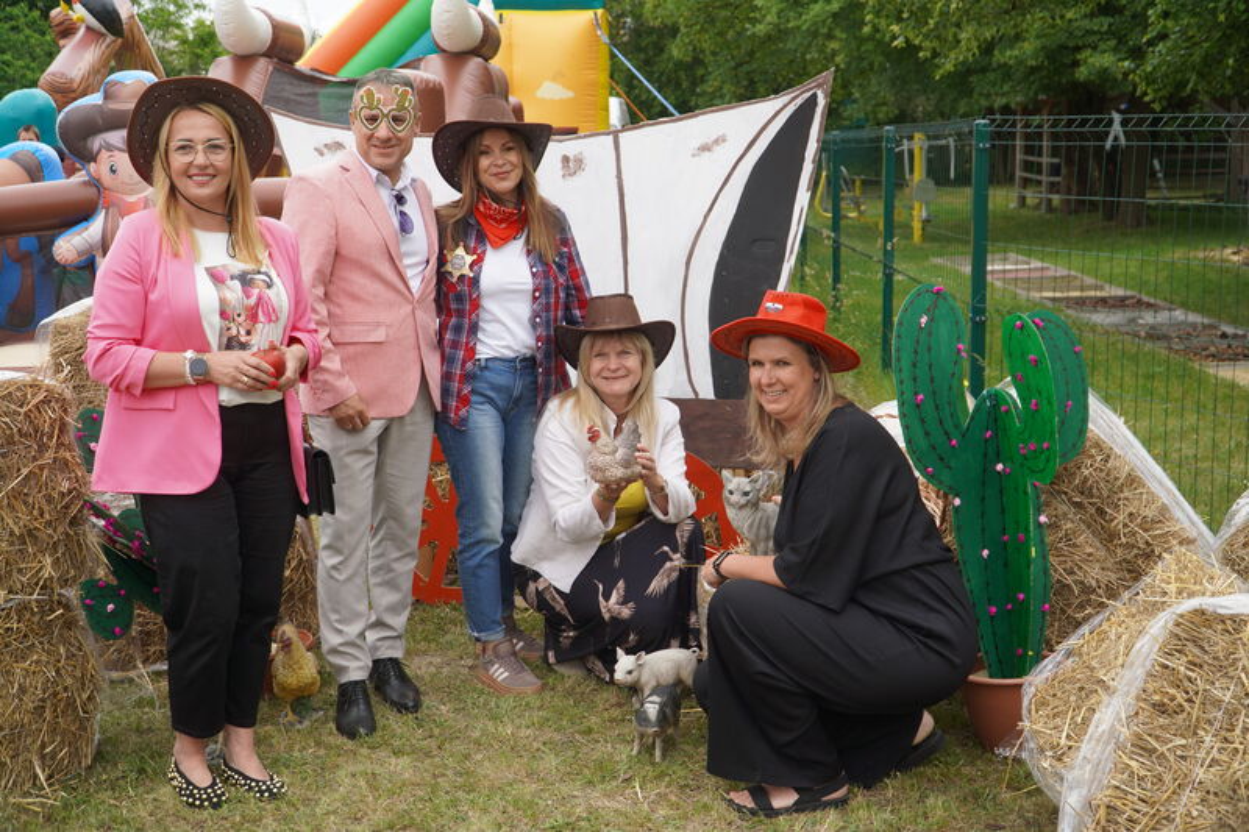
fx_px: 1405
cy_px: 416
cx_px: 624
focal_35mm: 40
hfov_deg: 47.9
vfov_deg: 33.0
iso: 100
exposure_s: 1/250
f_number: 4.5
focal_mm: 27
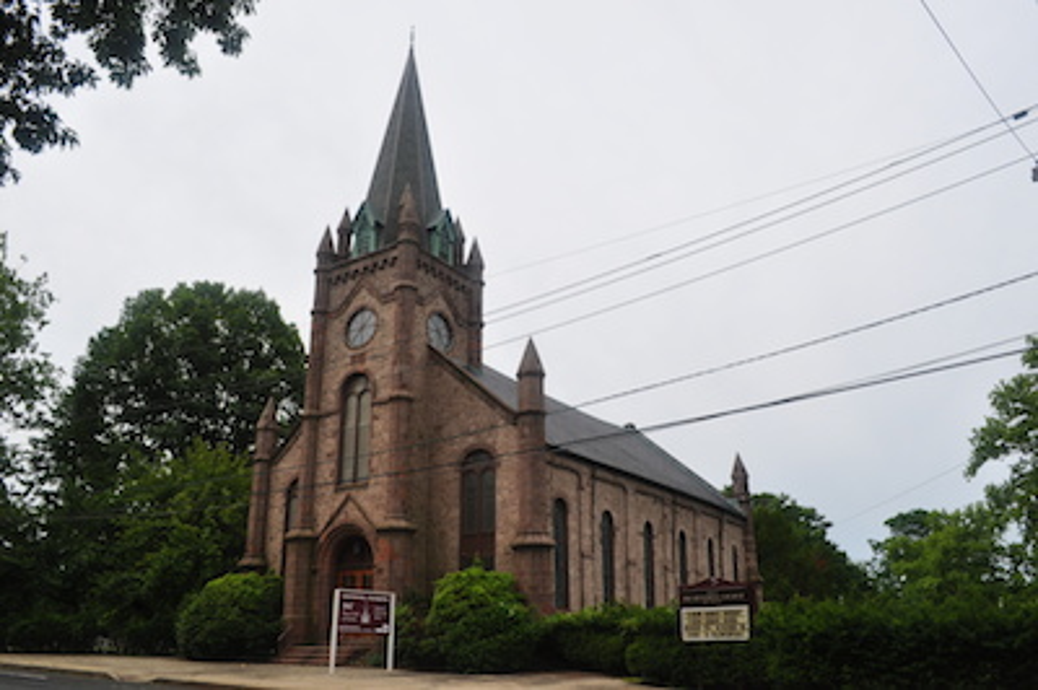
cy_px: 345
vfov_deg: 47.9
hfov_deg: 67.4
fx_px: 778
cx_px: 519
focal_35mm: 27
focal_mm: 18
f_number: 10
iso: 200
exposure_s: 1/320
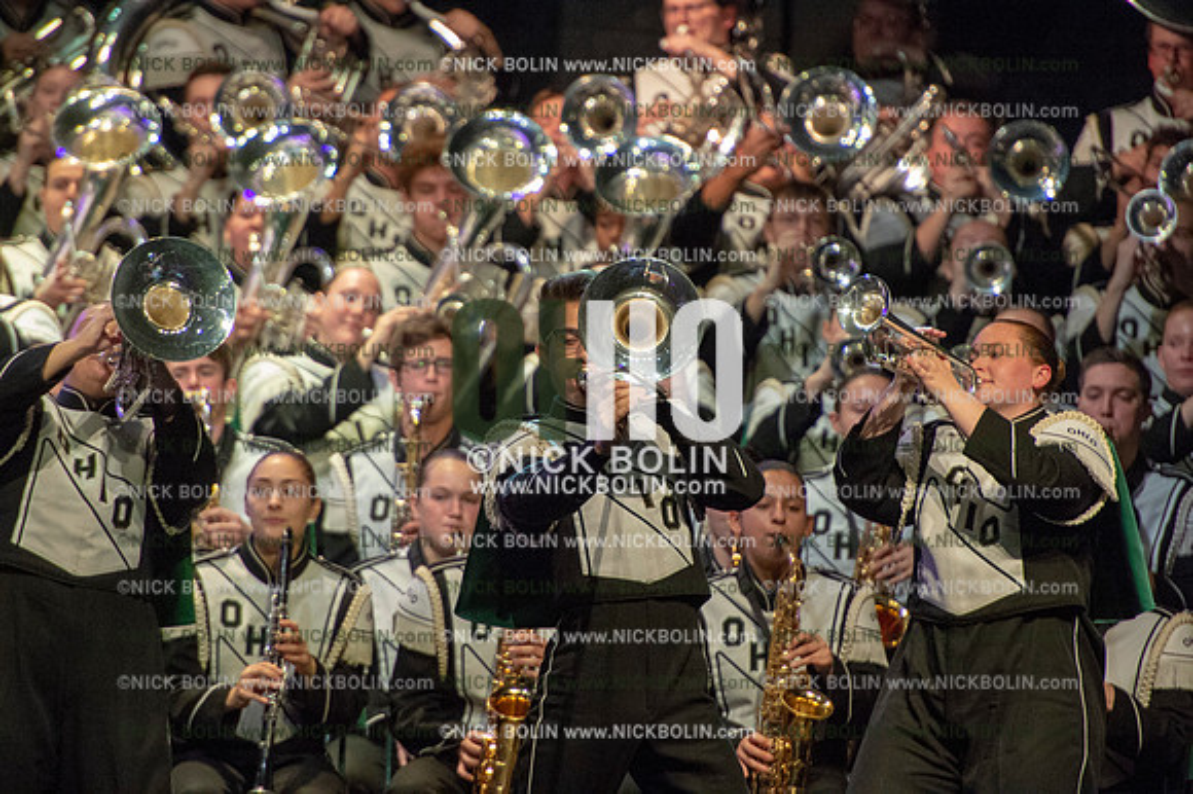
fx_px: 13247
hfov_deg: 5.2
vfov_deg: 3.4
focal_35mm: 400
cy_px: 397
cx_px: 596
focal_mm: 400
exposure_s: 1/320
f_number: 5.6
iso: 8000
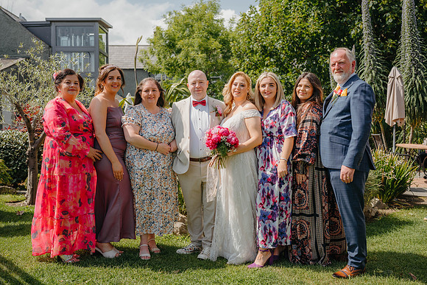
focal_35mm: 36
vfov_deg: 36.9
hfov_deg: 53.1
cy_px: 140
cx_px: 218
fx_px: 427
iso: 100
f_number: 3.5
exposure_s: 1/1250
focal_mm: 35
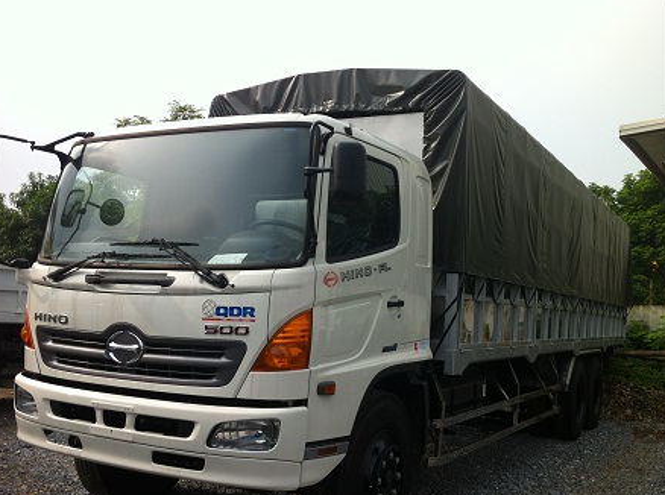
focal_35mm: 40
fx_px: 766
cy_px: 265
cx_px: 348
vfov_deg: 35.8
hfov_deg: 46.9
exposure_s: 1/984
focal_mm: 3.85
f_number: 2.8
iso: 80
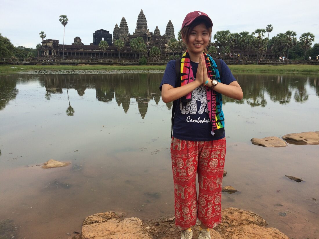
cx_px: 160
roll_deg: -1.1
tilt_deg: -11.2
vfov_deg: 48.2
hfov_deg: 61.7
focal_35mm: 29
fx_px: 267
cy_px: 120
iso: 32
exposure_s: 1/1953
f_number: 2.2
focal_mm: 4.15
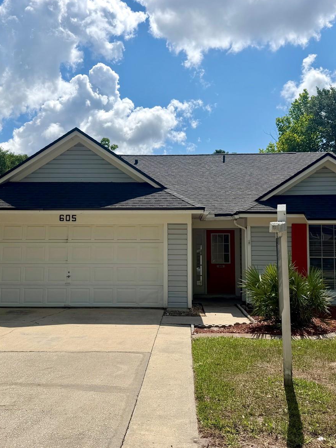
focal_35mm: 33
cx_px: 162
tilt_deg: +5.6
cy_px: 221
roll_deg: -0.6
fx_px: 427
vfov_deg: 55.4
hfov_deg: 42.9
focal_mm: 6.76
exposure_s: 1/9091
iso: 80
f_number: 1.78
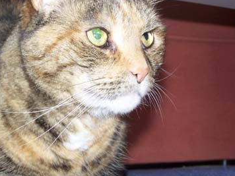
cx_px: 69
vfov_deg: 13.7
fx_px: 733
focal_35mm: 108
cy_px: 94
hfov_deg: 18.1
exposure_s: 1/80
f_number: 3.2
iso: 160
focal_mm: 10.7
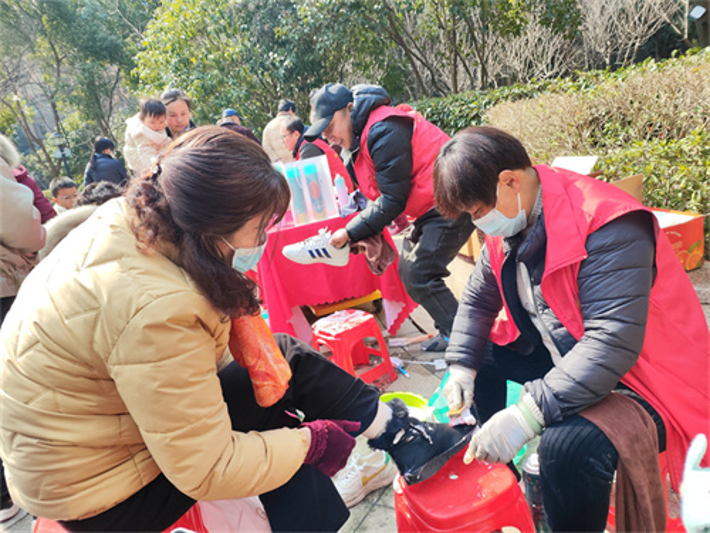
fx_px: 513
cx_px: 355
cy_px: 266
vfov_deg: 54.9
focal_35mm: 25
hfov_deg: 69.4
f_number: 1.79
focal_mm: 4.71
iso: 200
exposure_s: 1/1204
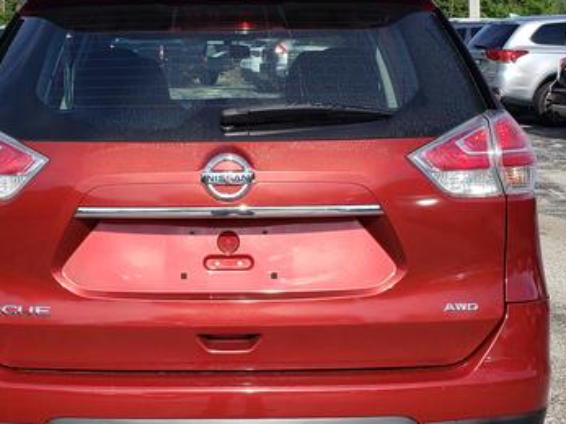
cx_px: 233
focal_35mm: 48
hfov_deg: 39.5
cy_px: 240
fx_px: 785
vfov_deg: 30.2
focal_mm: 4.3
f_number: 2.4
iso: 50
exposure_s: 1/1176
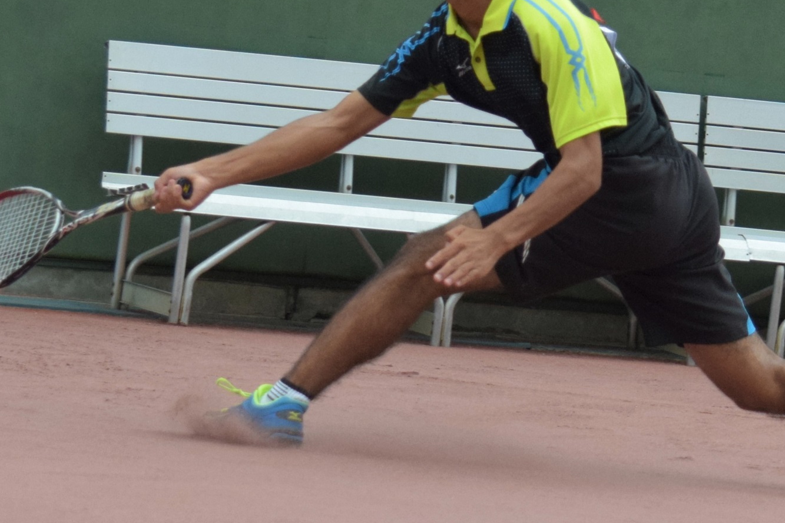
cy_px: 168
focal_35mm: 162
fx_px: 3531
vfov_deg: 8.5
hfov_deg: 12.7
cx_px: 471
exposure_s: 1/2000
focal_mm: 72
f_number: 4.5
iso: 1600
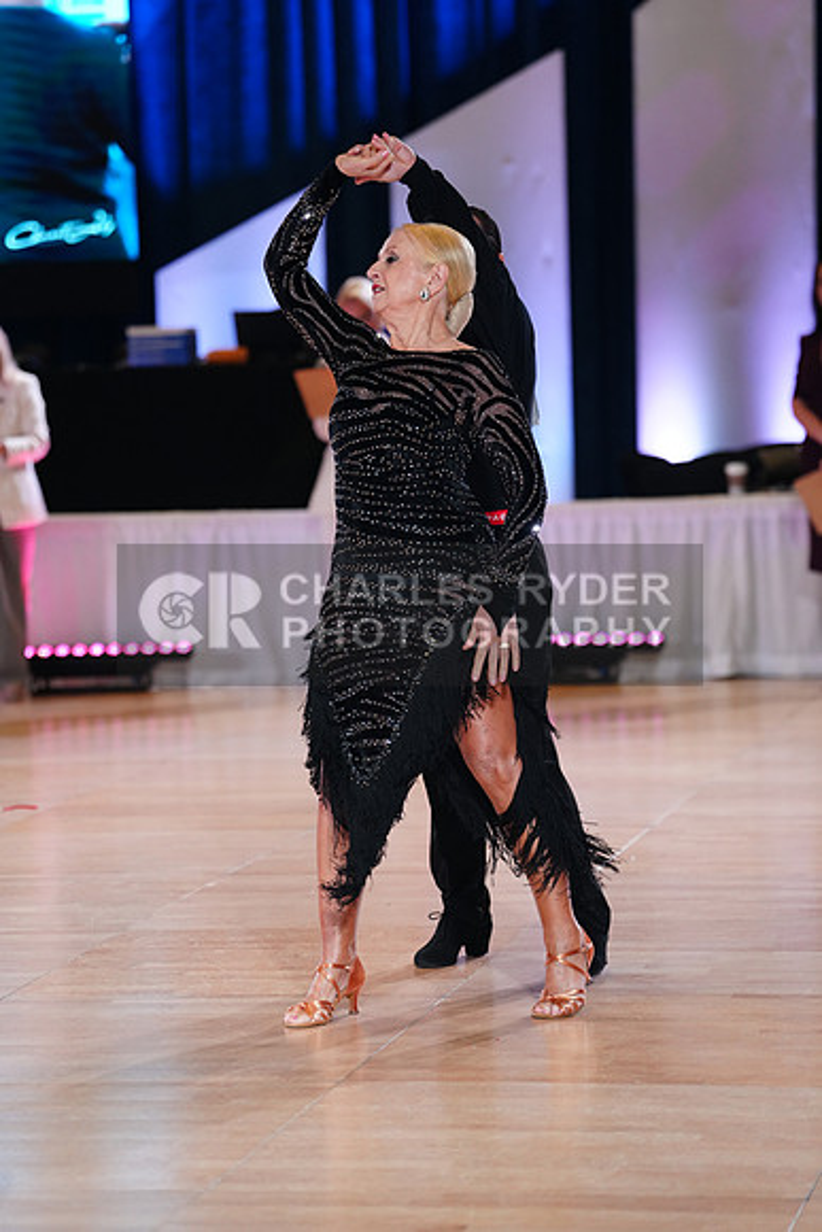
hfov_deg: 11.6
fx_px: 4039
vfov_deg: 17.3
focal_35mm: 118
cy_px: 616
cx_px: 411
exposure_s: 1/400
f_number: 2.8
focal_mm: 118
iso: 2000
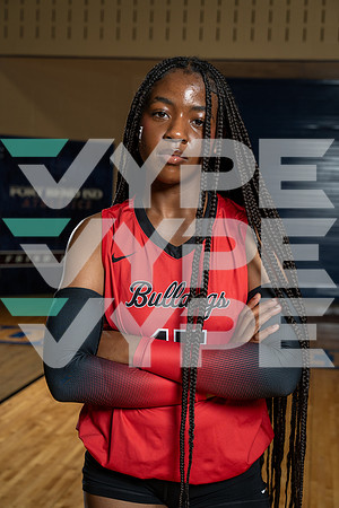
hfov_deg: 23.8
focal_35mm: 57
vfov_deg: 35.1
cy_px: 254
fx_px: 805
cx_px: 170
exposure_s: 1/250
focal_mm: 57
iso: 500
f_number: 5.6
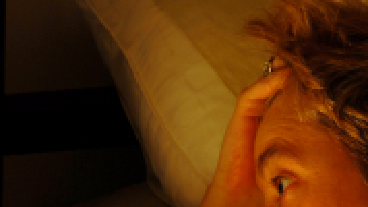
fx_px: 2049
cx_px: 178
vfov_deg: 5.8
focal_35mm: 210
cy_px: 198
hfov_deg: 10.3
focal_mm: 56
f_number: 8
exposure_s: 1.3
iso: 100
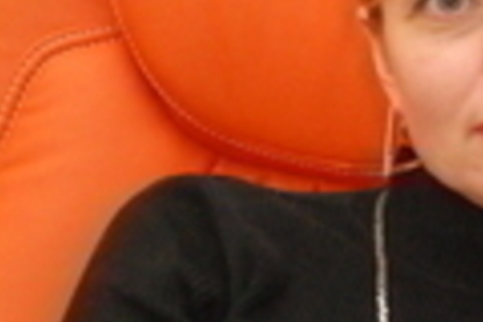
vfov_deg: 5.8
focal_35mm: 238
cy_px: 306
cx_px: 441
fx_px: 3195
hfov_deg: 8.6
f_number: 4.5
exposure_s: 1/200
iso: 1600
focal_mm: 38
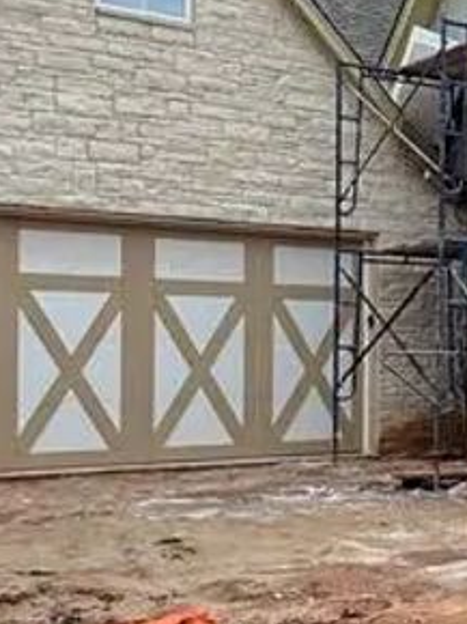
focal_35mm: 66
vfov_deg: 29.4
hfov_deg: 19.4
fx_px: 1189
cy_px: 352
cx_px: 699
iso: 40
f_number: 2.2
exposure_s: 1/386
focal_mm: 2.22
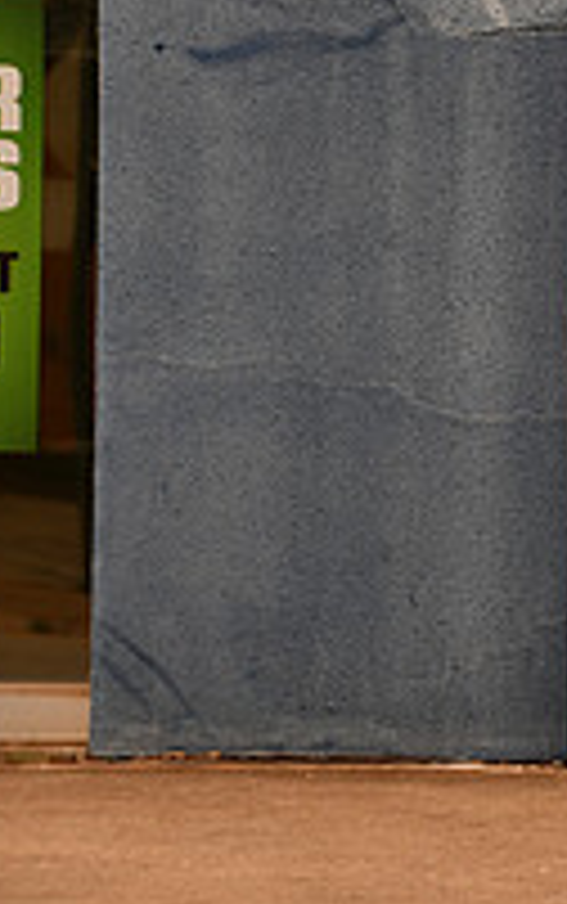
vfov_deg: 4.7
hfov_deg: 2.9
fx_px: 11102
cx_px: 1274
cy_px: 70
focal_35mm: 450
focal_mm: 102
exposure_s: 1/160
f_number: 10
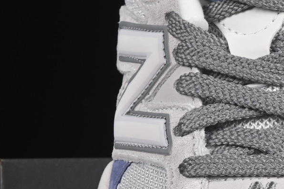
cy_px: 176
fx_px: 2754
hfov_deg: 5.8
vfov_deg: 3.9
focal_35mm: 349
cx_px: 437
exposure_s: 1/80
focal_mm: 50
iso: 160
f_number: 8
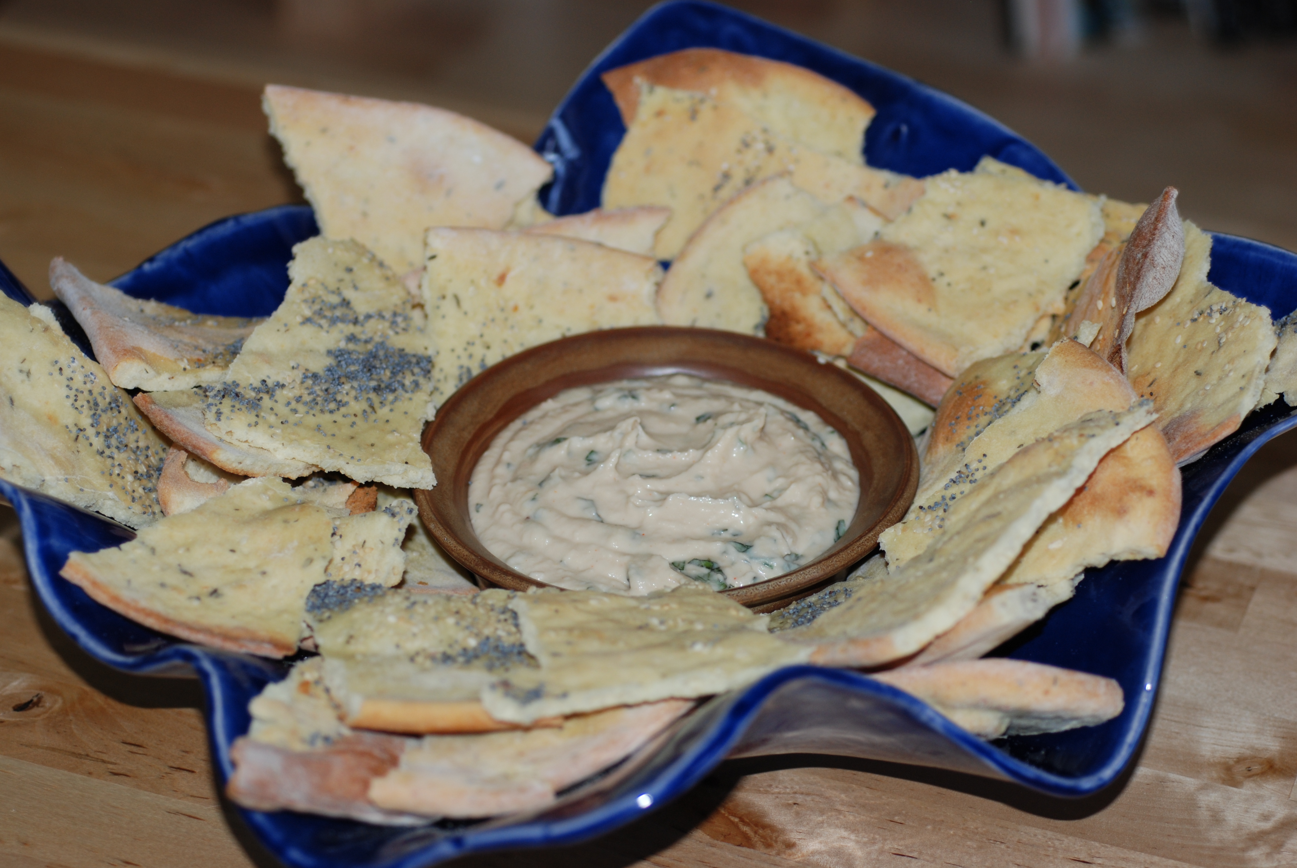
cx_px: 648
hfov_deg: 22.6
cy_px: 434
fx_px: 3246
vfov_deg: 15.2
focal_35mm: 90
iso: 200
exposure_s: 1/60
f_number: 3.3
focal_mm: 60
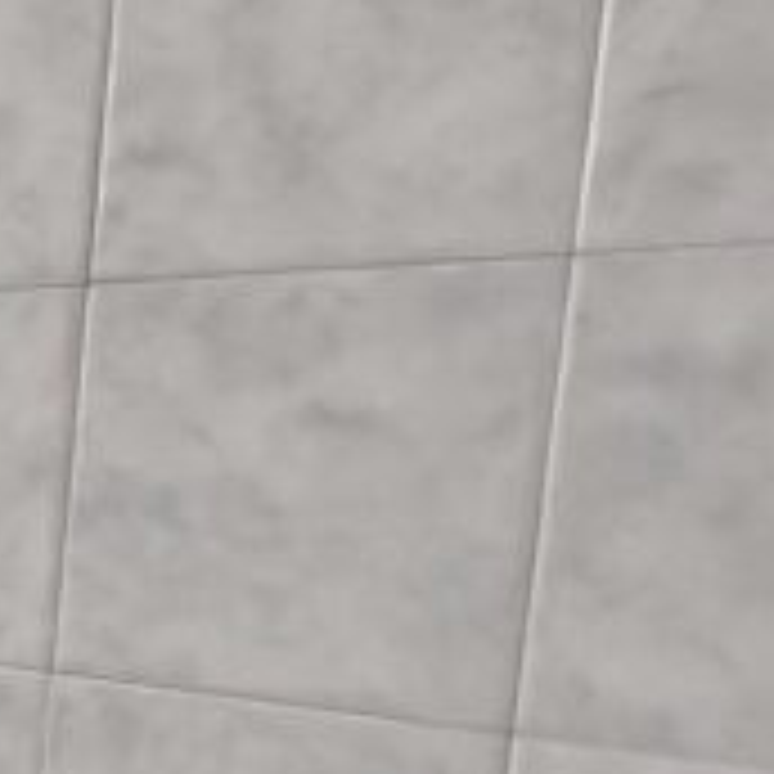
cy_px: 698
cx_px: -1440
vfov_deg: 21.4
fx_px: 1998
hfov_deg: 12.2
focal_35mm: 79
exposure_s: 1/50
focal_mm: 1.91
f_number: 2.2
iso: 64
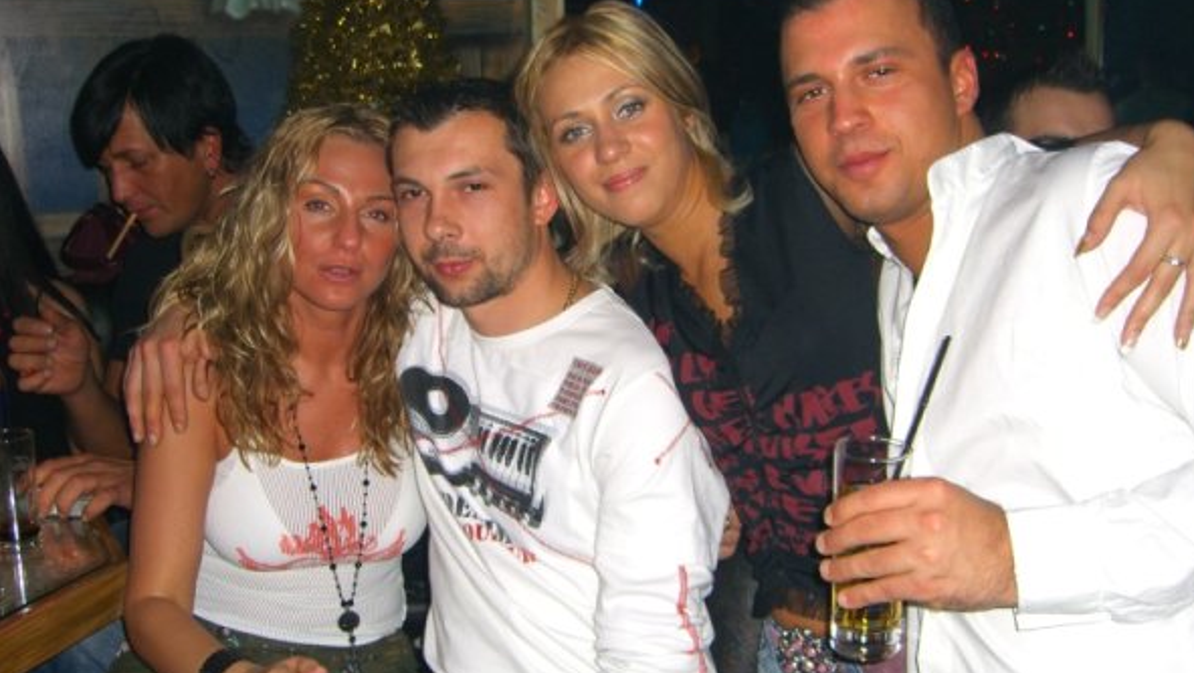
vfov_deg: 28.4
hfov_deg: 48.3
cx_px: 602
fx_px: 1330
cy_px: 299
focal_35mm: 42
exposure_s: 1/60
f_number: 2.8
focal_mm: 7.9
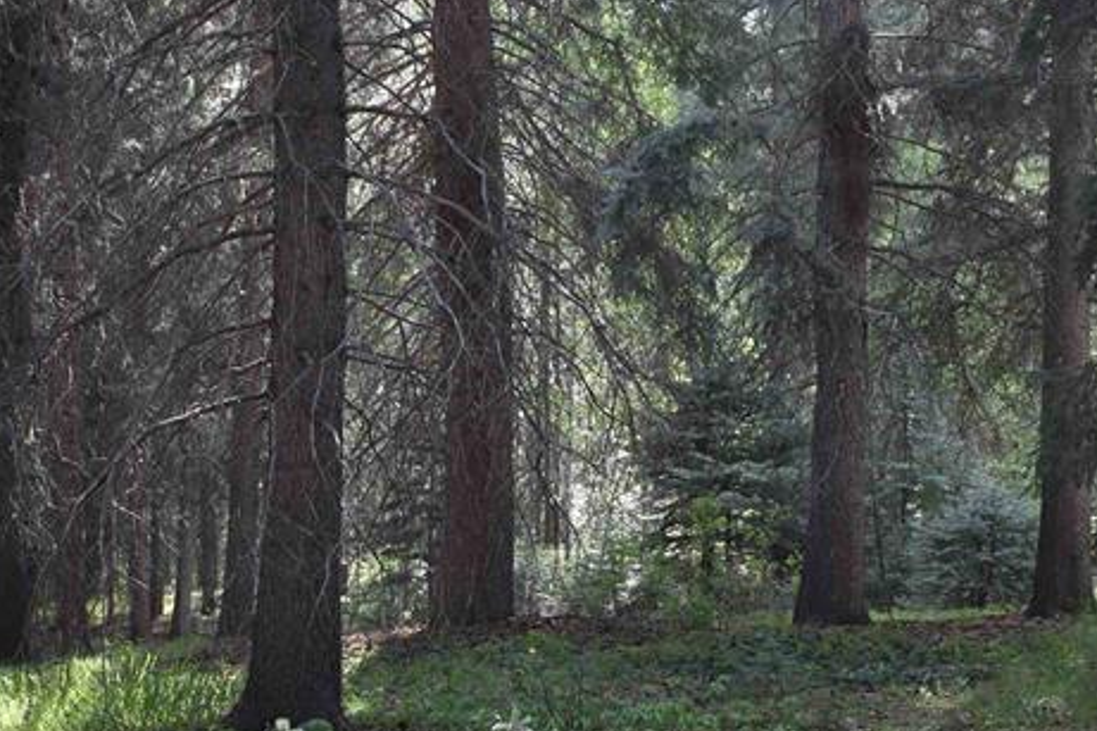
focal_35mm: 60
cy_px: 531
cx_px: 564
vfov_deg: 22.4
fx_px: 1828
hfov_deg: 33.4
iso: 400
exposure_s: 1/250
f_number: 3.5
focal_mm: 18
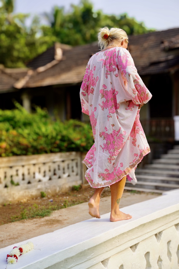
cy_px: 134
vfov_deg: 40.0
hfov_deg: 27.3
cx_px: 90
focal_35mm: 50
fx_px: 369
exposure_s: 1/250
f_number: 5.6
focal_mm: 33
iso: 100
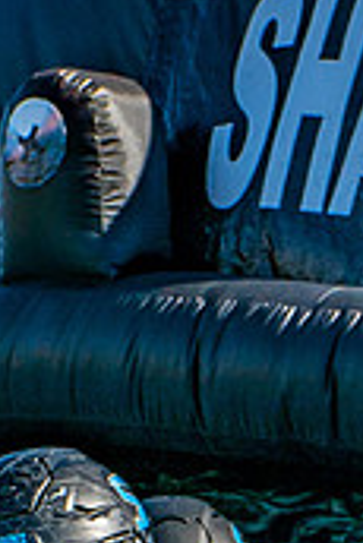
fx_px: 4000
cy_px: 846
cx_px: 391
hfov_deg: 5.2
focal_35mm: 265
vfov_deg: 7.6
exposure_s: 1/2000
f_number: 4.5
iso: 200
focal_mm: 41
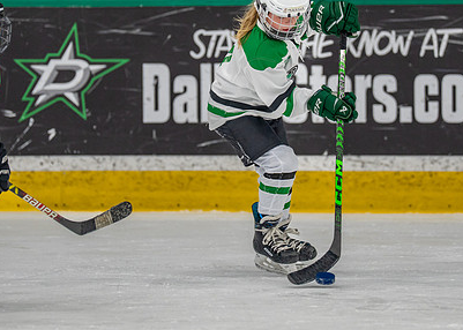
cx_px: 253
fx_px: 5467
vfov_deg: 3.5
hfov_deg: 4.8
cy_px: 102
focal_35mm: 416
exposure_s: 1/1250
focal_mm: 200
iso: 800
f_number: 2.8
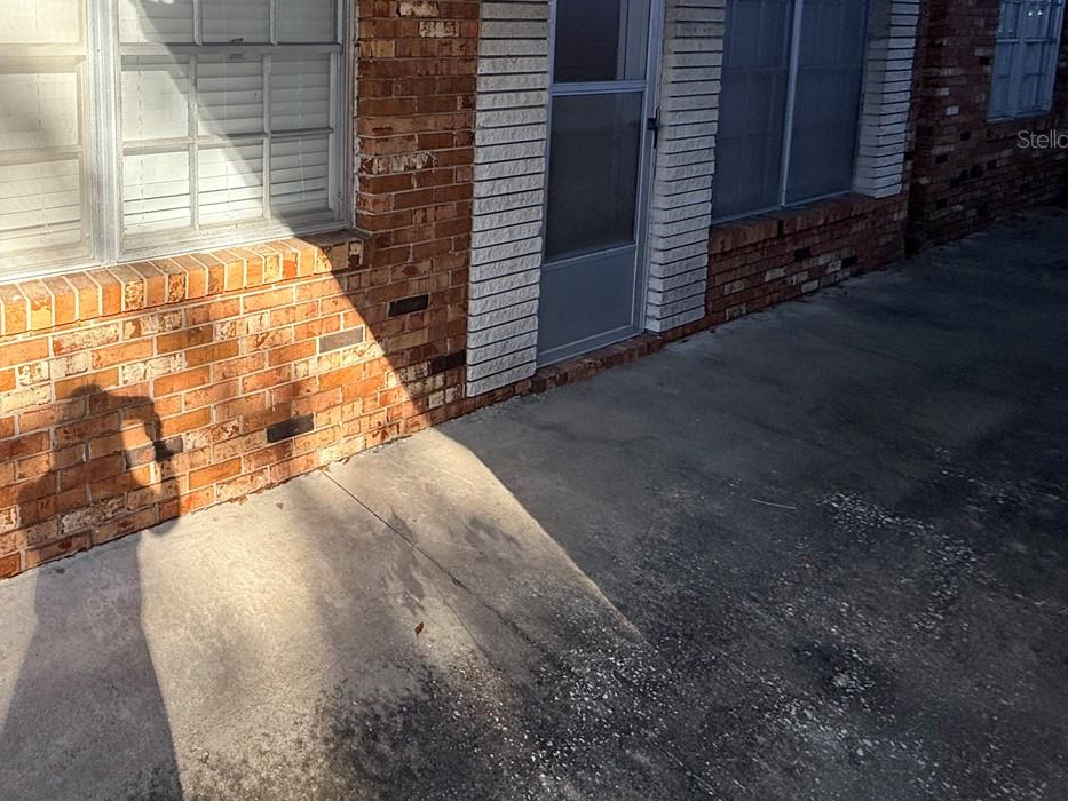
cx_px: 209
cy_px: 138
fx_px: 741
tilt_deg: -6.4
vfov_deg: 52.4
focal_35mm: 24
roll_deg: +0.8
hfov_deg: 65.0
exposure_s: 1/468
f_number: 2.2
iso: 50
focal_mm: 2.22
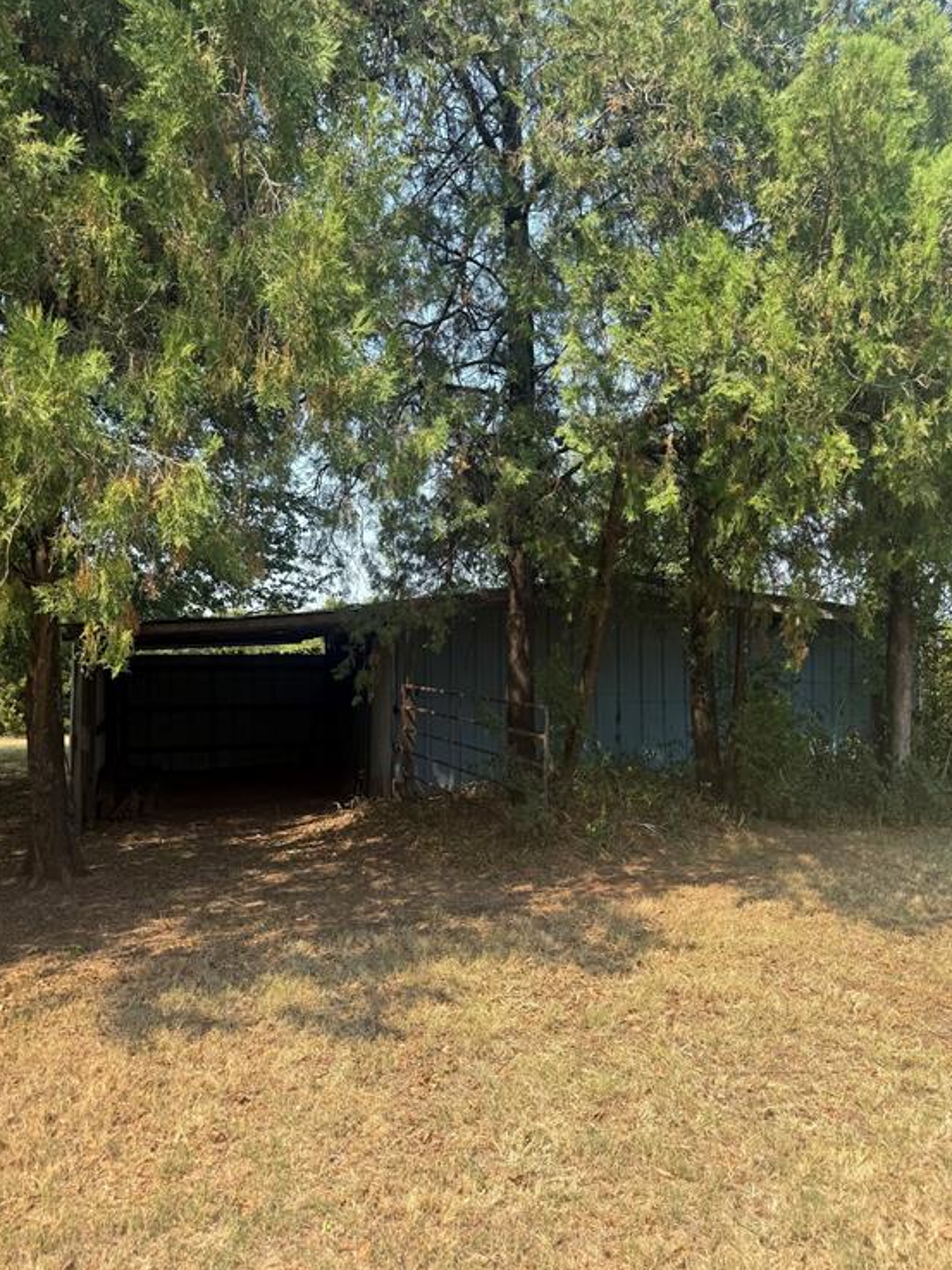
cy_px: 643
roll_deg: +1.5
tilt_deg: +2.3
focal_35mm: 25
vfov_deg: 69.4
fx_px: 916
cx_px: 461
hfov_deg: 54.9
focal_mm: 6.76
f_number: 1.78
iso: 80
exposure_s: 1/1727
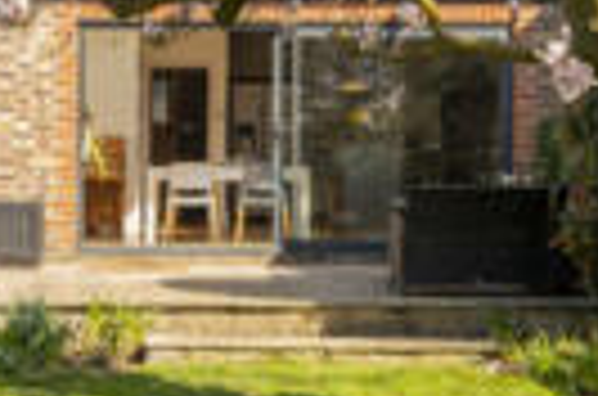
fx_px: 1143
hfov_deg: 29.3
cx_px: 333
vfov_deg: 19.1
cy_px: 4
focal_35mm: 69
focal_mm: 14
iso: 200
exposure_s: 1/160
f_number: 8
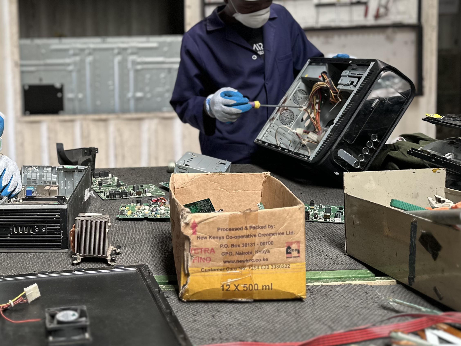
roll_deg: +1.8
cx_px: 91
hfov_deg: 41.9
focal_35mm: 43
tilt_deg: -4.0
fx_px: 573
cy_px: 86
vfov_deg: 32.9
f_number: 1.78
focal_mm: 6.86
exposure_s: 1/121
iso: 160
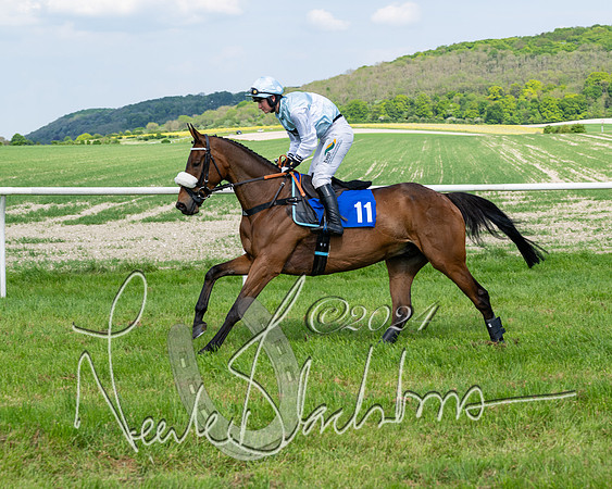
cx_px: 306
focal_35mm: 79
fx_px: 1428
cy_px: 244
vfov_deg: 19.4
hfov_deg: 24.2
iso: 200
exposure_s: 1/1000
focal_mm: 70
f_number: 5.6
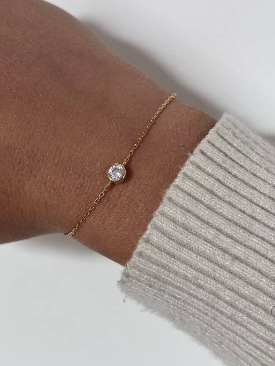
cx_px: 138
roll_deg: -2.6
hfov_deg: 28.0
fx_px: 551
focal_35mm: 52
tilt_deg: -15.9
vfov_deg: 36.8
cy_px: 183
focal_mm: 5.96
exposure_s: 1/75
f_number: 1.6
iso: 50
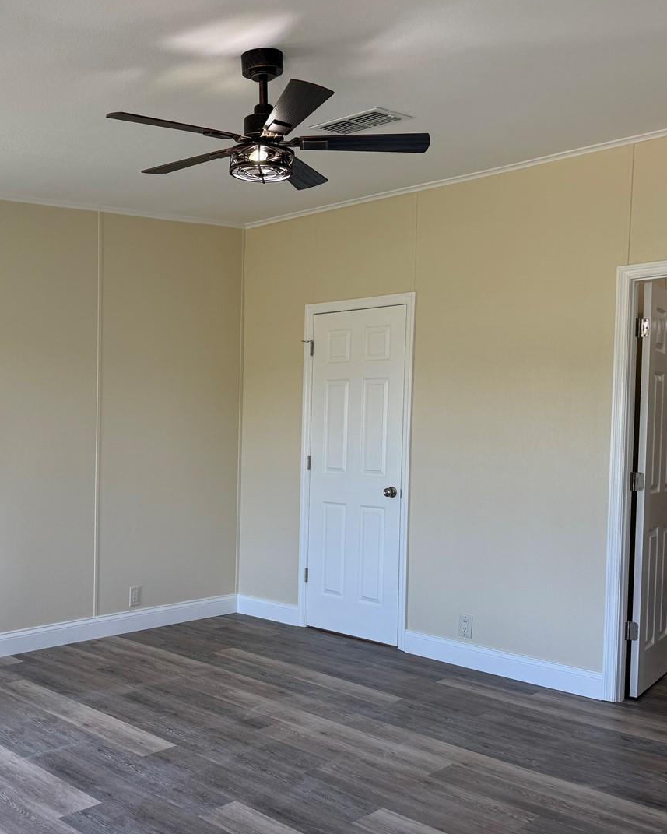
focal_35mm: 35
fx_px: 864
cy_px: 459
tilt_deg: -2.2
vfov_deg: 51.4
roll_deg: -1.1
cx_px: 229
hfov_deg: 41.7
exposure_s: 1/280
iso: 100
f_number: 1.78
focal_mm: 6.76
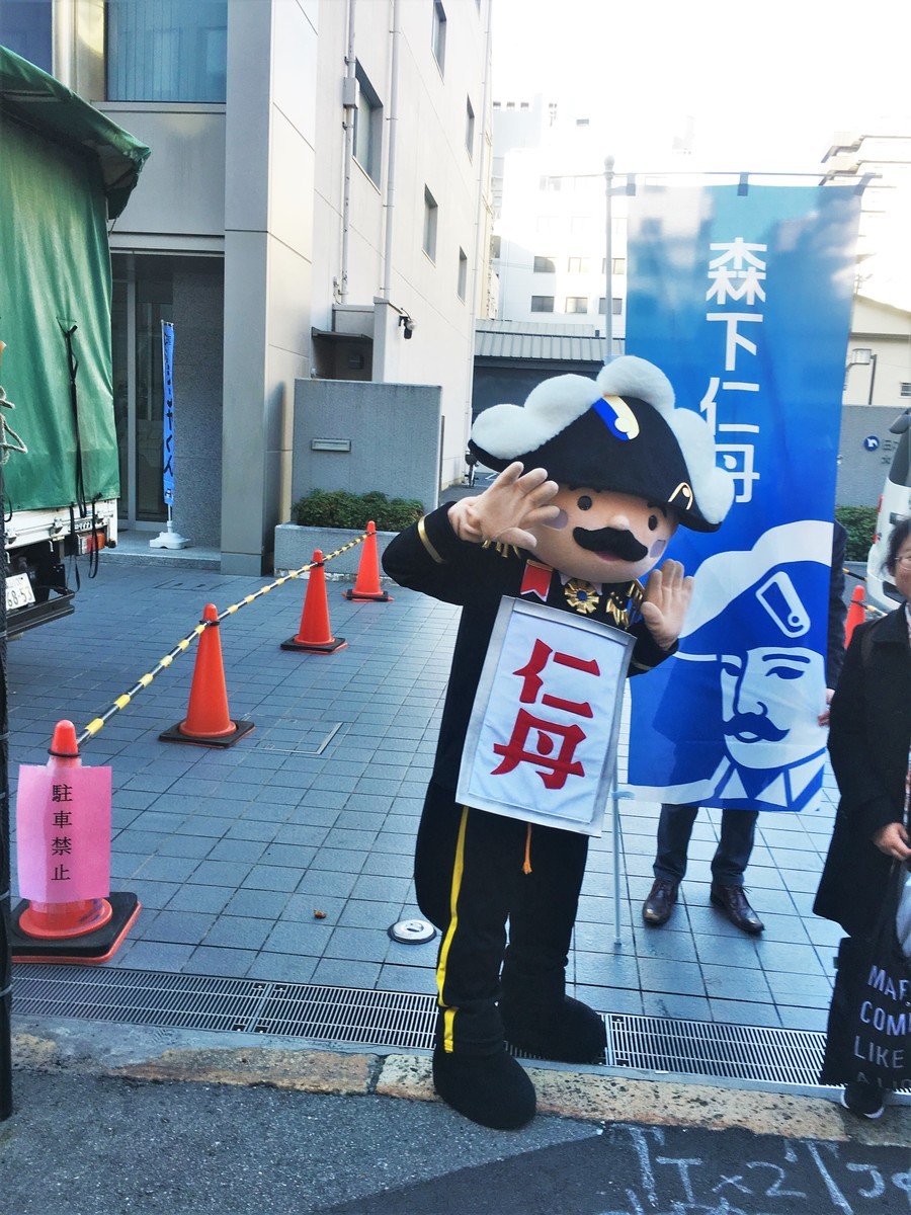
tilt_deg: -8.8
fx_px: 1018
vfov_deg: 61.7
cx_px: 456
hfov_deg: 48.2
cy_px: 608
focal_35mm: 29
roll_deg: -3.0
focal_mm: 4.15
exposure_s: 1/124
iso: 25
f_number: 2.2
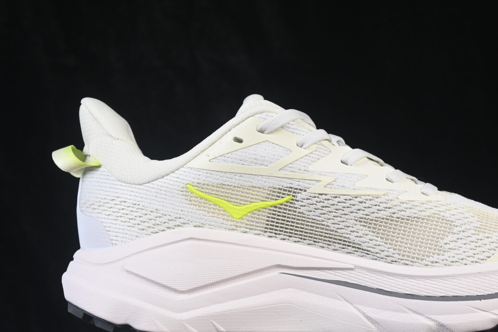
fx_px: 1687
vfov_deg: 11.2
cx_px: 327
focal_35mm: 122
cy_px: 177
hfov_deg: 16.8
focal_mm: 50
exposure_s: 1/80
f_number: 8
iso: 160
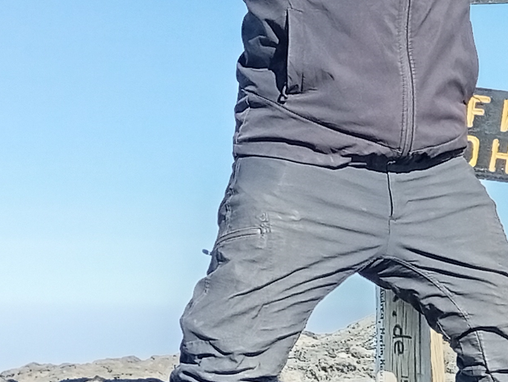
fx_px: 1925
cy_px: 134
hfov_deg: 14.0
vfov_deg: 11.3
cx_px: 771
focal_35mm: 131
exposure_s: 1/430
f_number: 1.8
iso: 50
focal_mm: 3.84
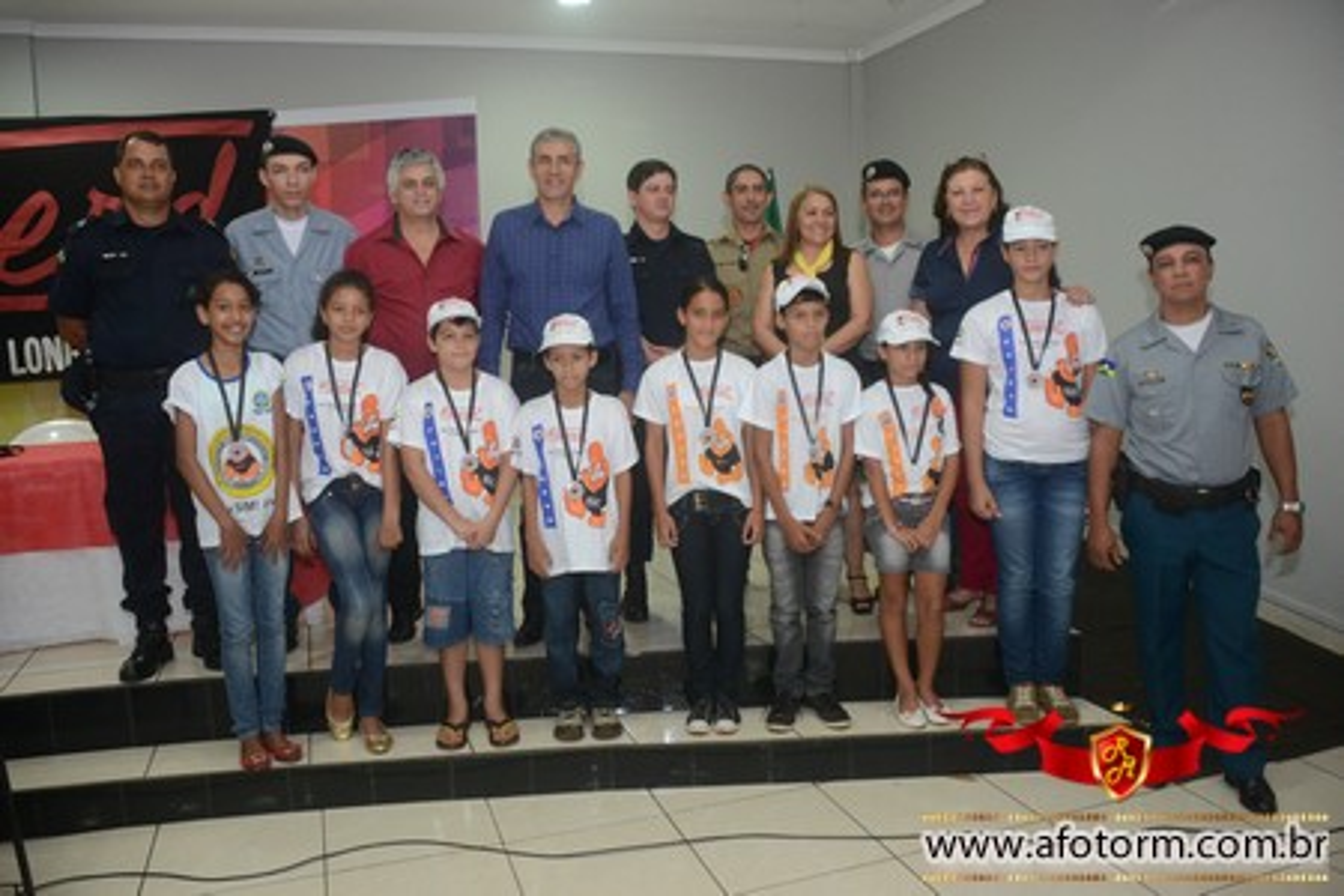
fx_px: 1120
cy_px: 448
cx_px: 672
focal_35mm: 30
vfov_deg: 43.6
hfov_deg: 61.9
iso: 1600
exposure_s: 1/125
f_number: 3.5
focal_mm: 20
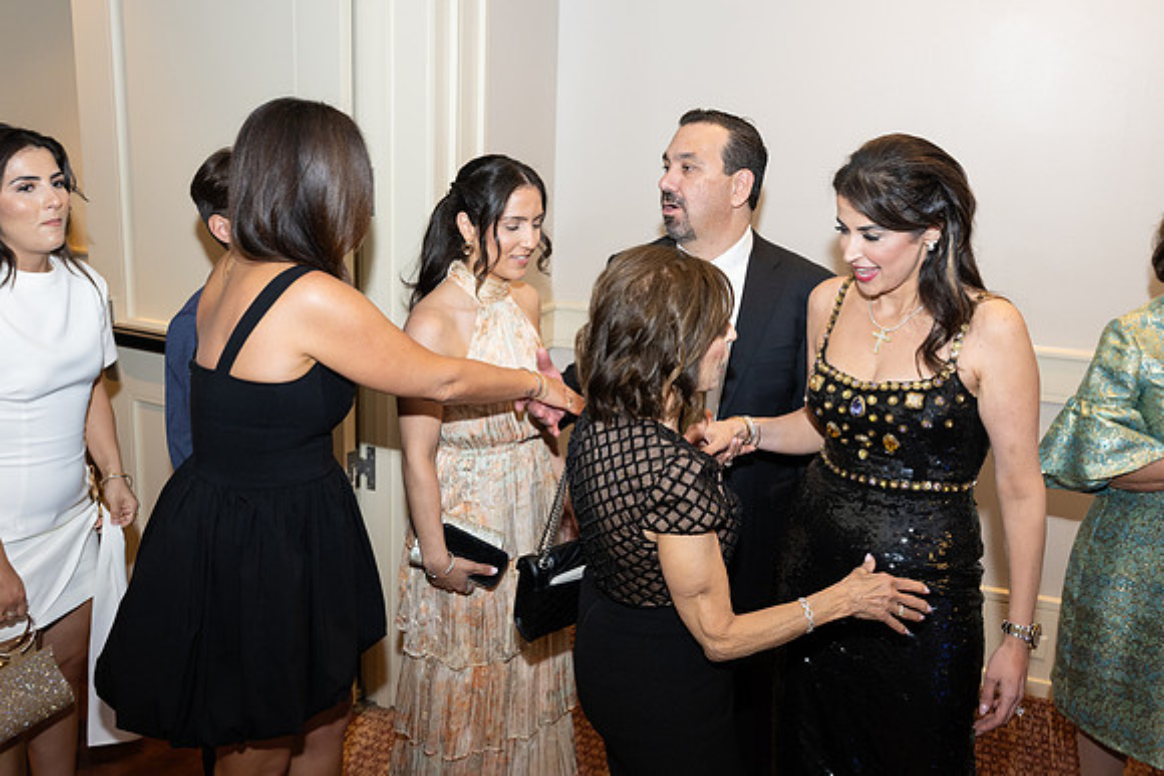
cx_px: 572
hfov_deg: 55.2
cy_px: 351
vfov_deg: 38.4
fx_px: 1114
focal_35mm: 34
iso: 800
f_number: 5.6
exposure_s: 1/100
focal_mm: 27
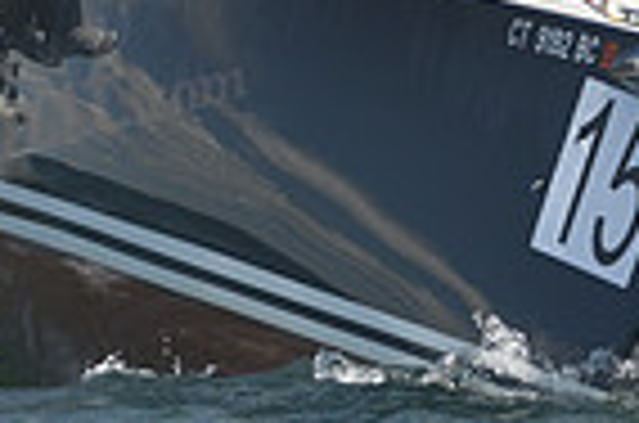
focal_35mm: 1065
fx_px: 18861
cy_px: -151
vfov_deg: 1.3
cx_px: 482
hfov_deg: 1.9
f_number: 10
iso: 280
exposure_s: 1/800
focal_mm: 260
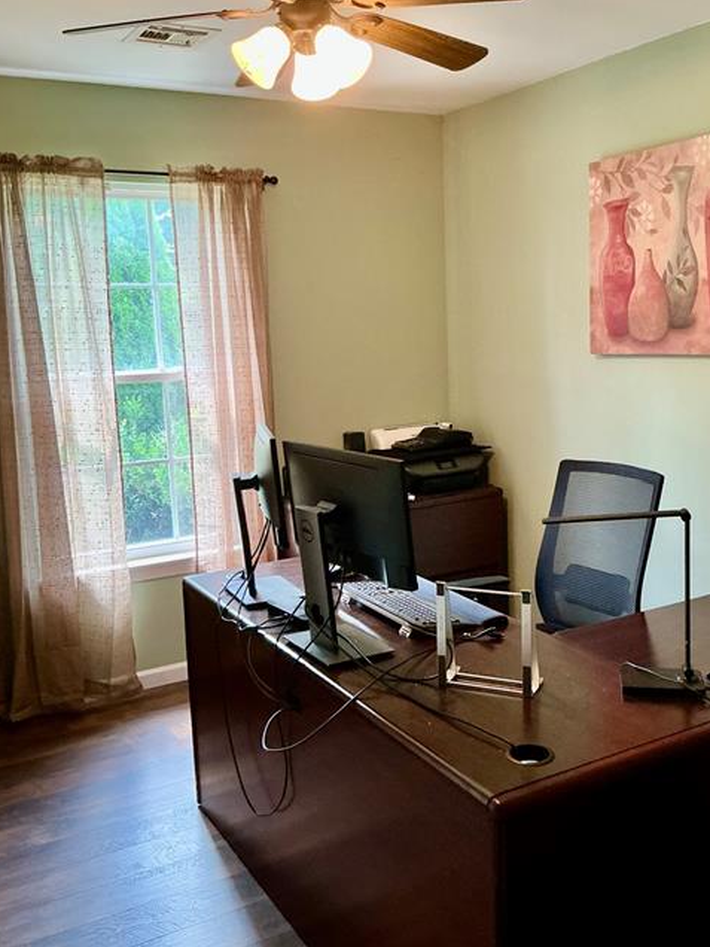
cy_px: 472
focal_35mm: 35
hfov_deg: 40.6
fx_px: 957
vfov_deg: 52.6
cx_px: 412
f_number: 1.8
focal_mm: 3
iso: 160
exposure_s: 1/60
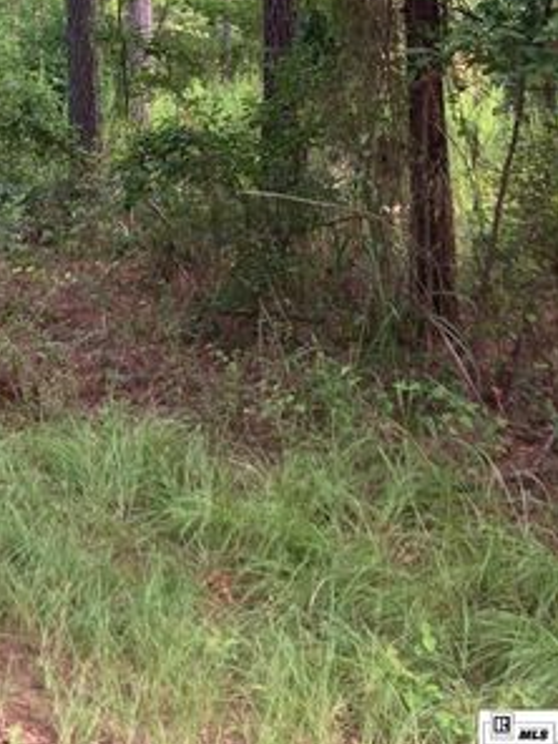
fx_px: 1354
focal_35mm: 63
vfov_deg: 27.9
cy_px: -87
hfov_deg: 22.0
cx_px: -65
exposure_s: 1/121
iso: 25
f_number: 1.8
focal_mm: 3.99
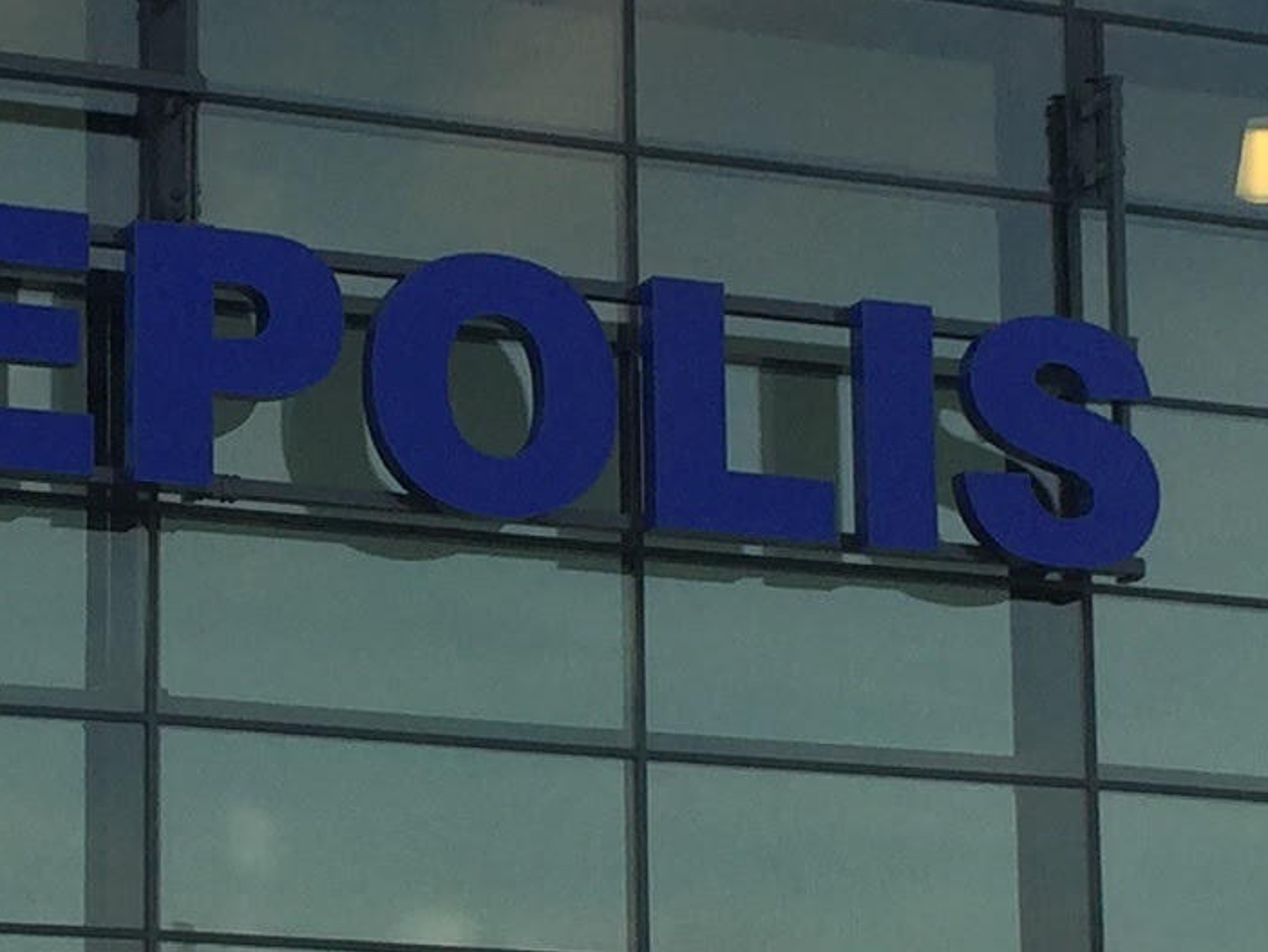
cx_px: 255
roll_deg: -0.8
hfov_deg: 14.5
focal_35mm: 135
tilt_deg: +11.3
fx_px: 4946
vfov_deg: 11.0
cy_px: 720
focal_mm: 4.15
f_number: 2.2
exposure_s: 1/807
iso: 32
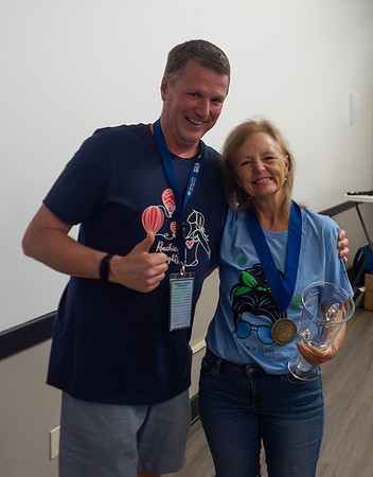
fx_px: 697
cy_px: 203
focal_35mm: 50
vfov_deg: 37.7
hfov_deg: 29.6
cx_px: 264
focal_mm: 12
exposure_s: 1/320
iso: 6400
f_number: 2.8
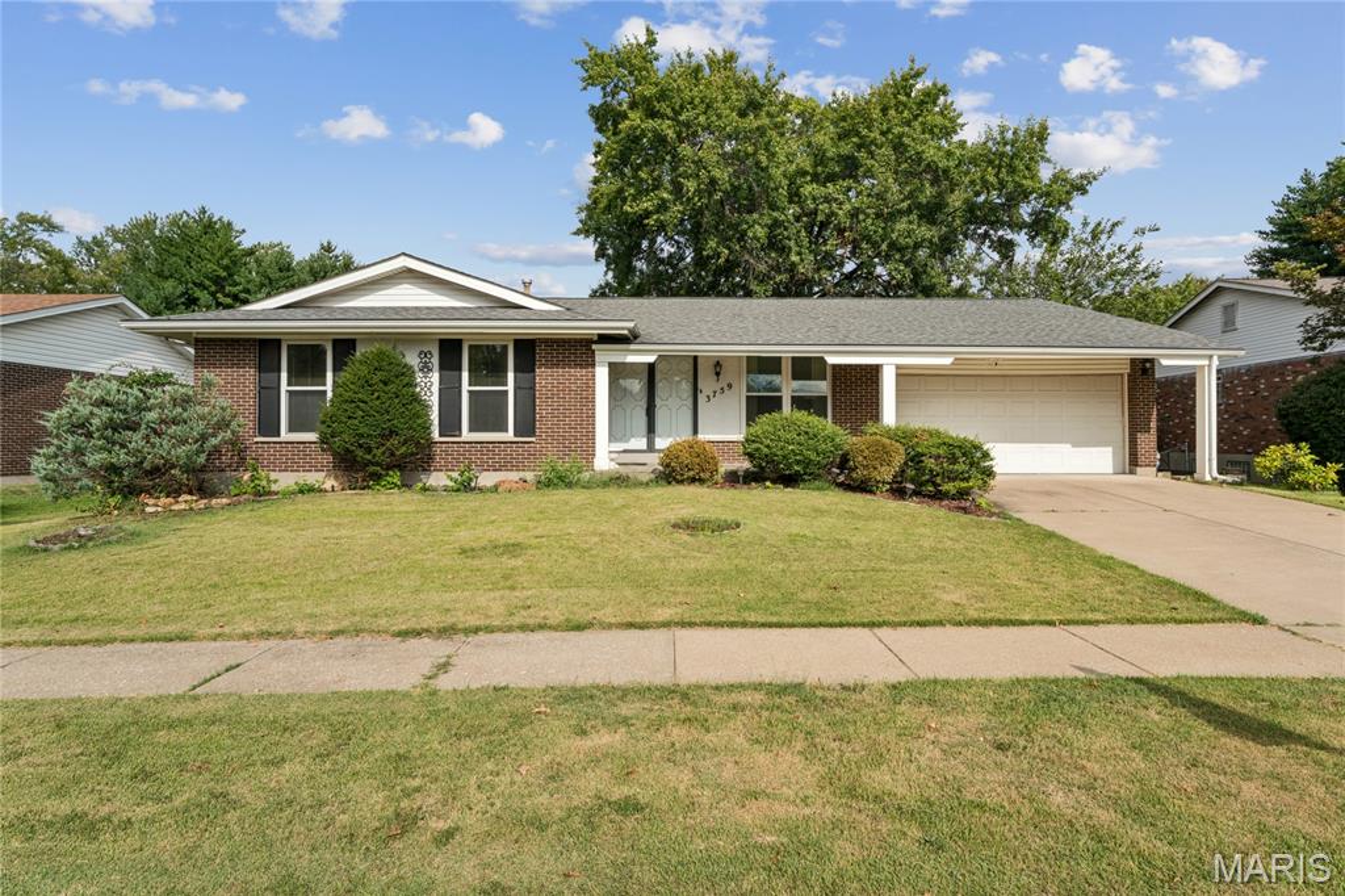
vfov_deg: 67.6
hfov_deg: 90.3
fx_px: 669
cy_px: 448
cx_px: 672
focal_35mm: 18
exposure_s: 1/30
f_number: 22
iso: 100
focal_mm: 17.9
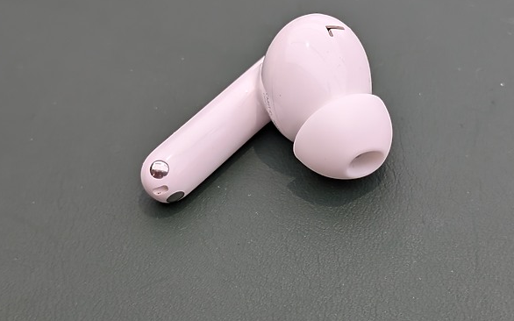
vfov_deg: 18.1
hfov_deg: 28.5
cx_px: 316
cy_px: 139
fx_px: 1008
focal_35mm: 72
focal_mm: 5.43
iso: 50
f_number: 1.89
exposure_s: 1/132
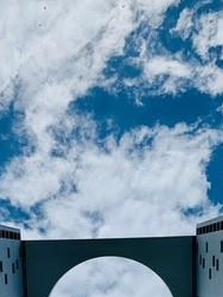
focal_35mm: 66
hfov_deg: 22.3
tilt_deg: +83.3
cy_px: 322
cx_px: 105
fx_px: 567
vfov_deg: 27.1
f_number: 1.8
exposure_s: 1/8696
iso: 25
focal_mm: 4.25
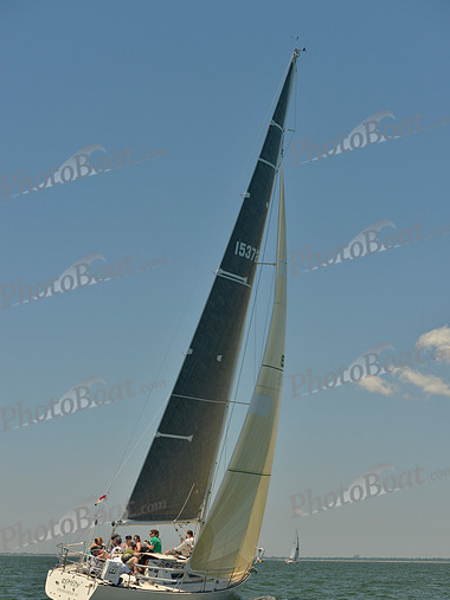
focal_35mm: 77
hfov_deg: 19.1
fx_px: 1335
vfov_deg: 25.3
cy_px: 323
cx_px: 228
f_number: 6.3
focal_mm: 70
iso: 200
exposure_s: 1/640
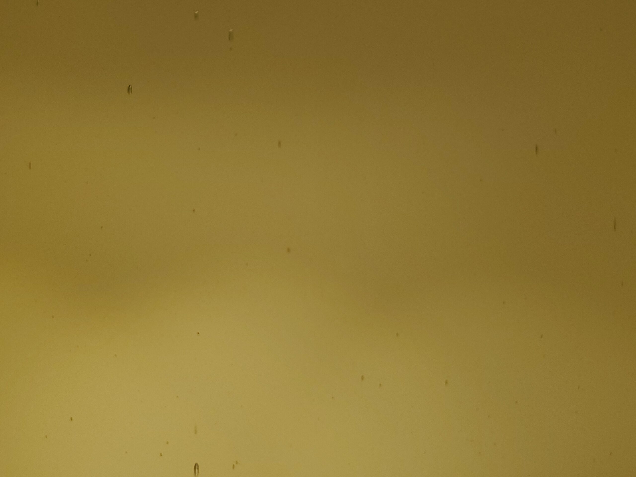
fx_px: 478
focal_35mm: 26
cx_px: 318
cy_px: 238
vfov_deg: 53.1
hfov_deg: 67.3
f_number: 1.5
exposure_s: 1/350
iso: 80
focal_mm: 4.3
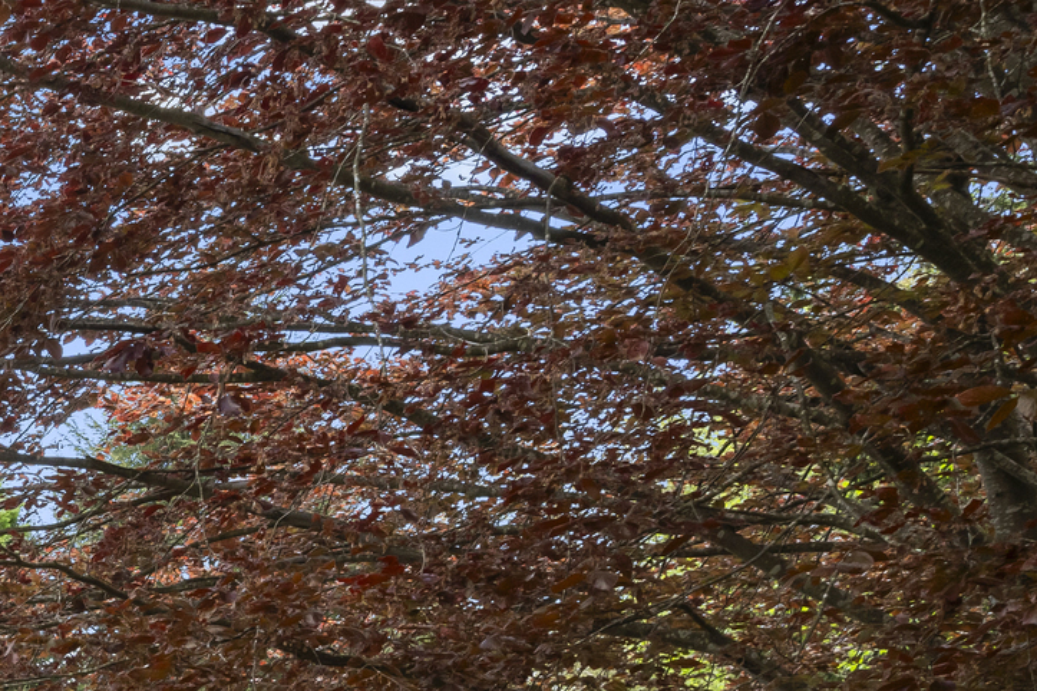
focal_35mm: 68
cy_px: 988
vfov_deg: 18.2
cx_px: -892
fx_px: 1959
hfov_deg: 20.1
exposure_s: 1/200
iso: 400
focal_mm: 16
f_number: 7.1
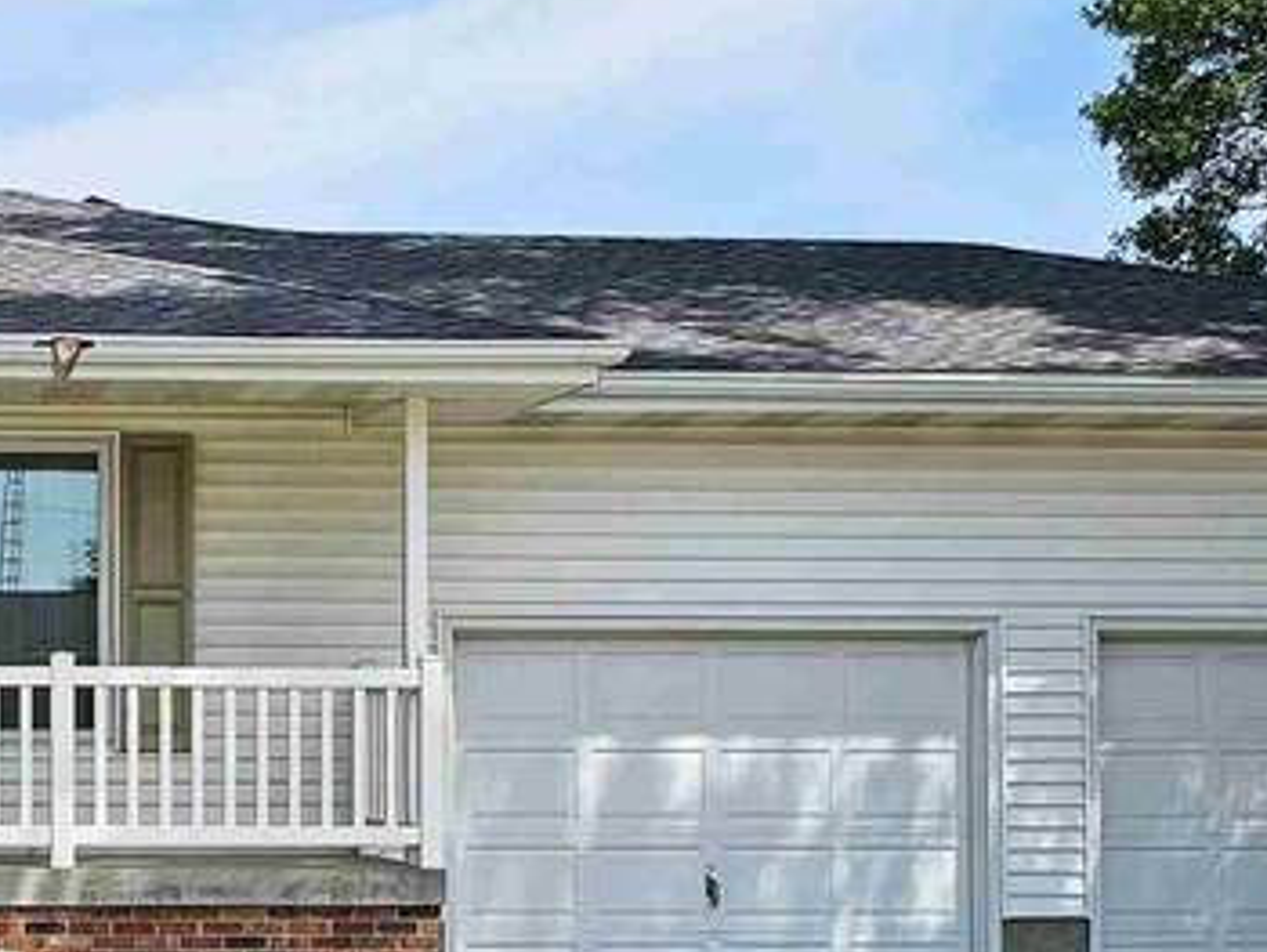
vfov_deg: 17.4
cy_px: 782
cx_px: 33
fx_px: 3077
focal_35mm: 84
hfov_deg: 22.5
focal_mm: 6.3
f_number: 1.7
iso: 10
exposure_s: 1/1145
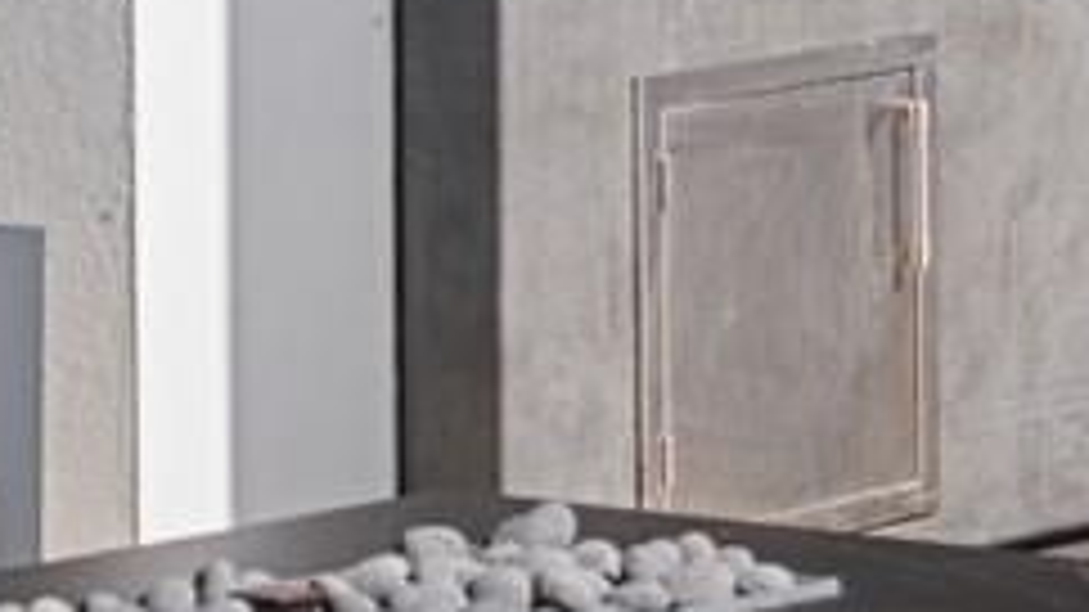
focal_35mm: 360
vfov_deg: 3.3
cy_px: -896
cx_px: 871
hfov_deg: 6.0
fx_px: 10393
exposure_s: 1/2500
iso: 100
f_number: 1.7
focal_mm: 25
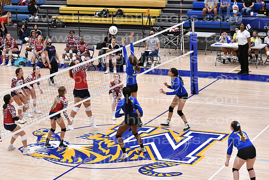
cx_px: 134
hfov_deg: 19.5
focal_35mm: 105
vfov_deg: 13.0
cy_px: 90
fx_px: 785
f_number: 3.2
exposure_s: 1/1000
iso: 6400
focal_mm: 70
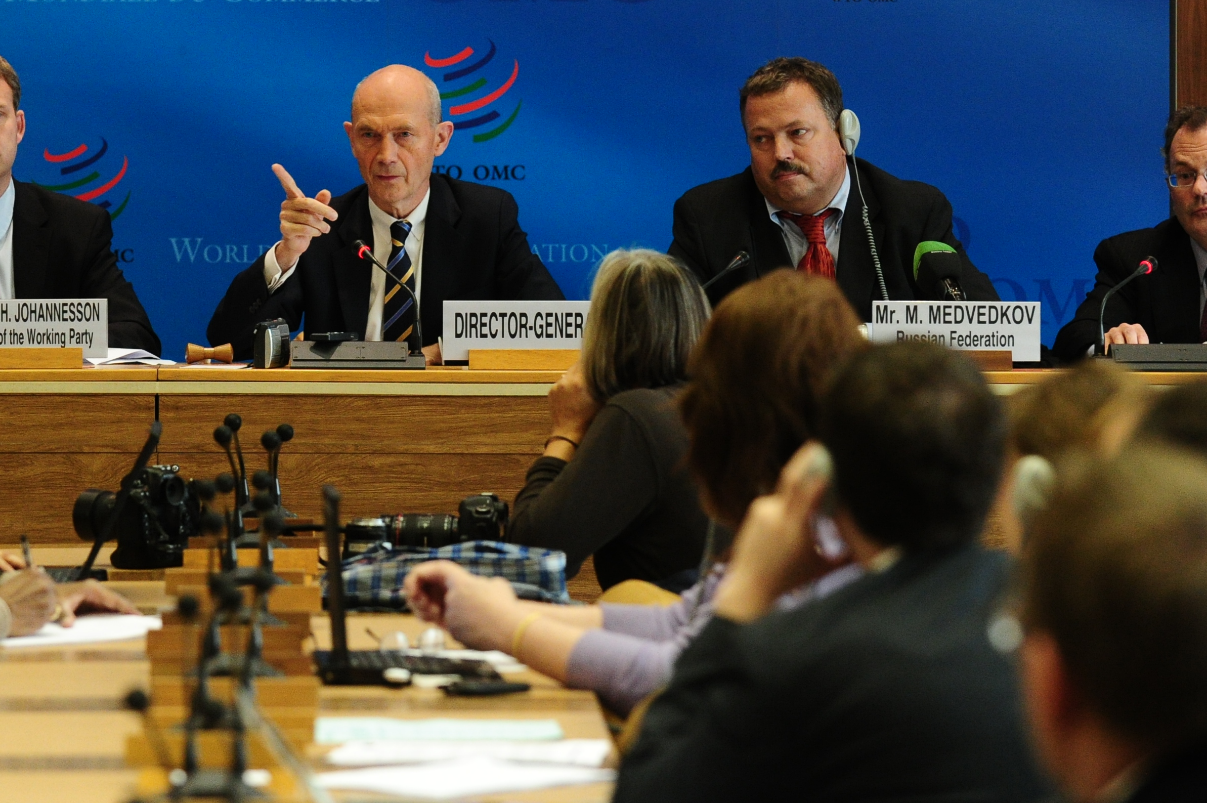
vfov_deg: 6.1
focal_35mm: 223
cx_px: 442
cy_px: 161
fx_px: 7471
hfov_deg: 9.2
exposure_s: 1/200
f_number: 4
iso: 4000
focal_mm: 125
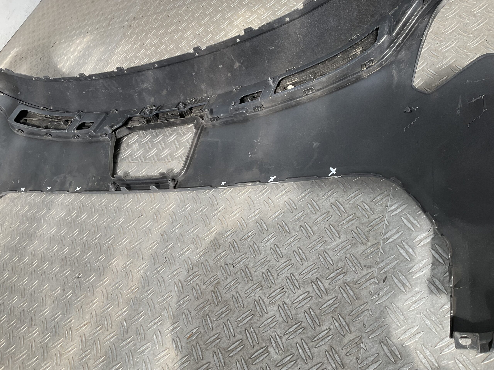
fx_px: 414
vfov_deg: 48.2
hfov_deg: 61.7
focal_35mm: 29
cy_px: 185
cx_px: 247
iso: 16
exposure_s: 1/358
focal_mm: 3
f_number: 1.8
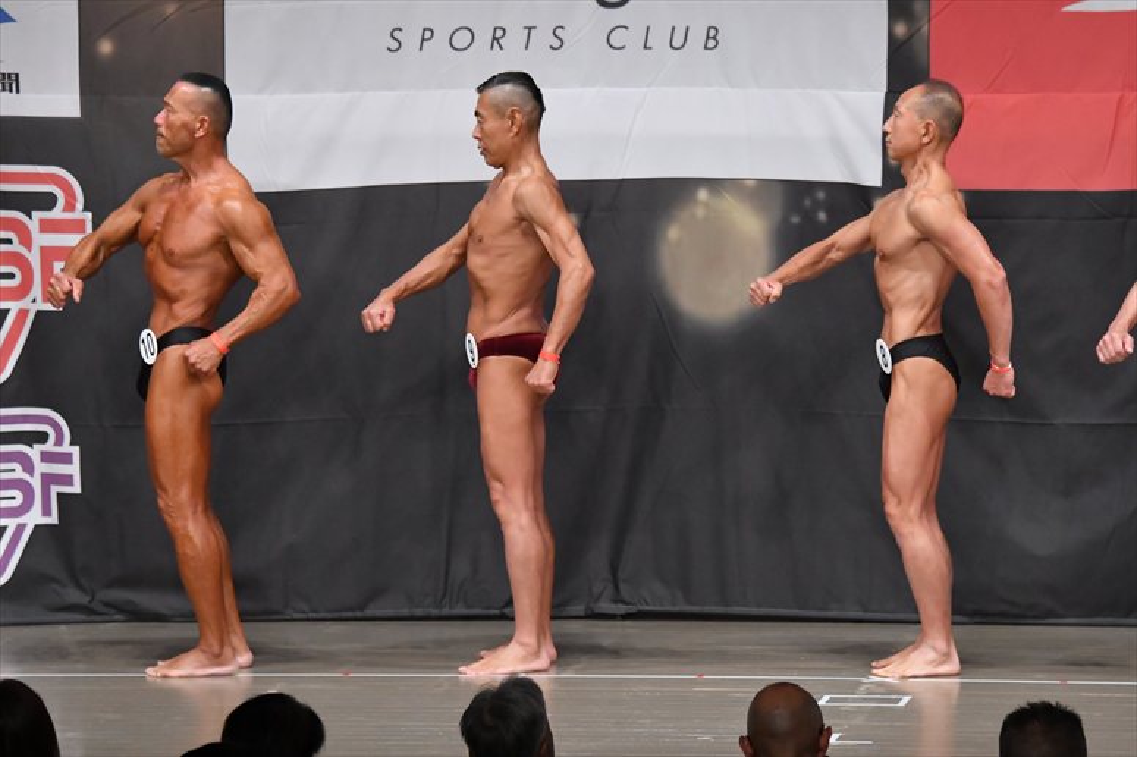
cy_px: 378
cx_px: 568
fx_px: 6377
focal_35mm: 202
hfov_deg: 10.2
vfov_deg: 6.8
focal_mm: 135
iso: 5000
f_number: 5.6
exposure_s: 1/400
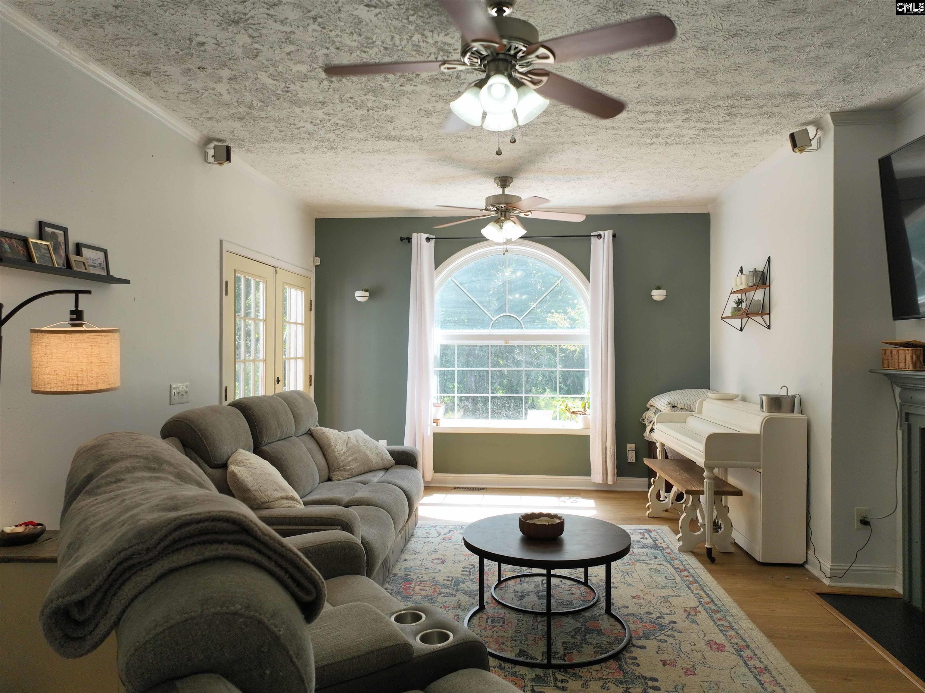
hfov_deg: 71.6
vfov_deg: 56.8
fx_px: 641
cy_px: 346
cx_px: 462
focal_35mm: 24
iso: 220
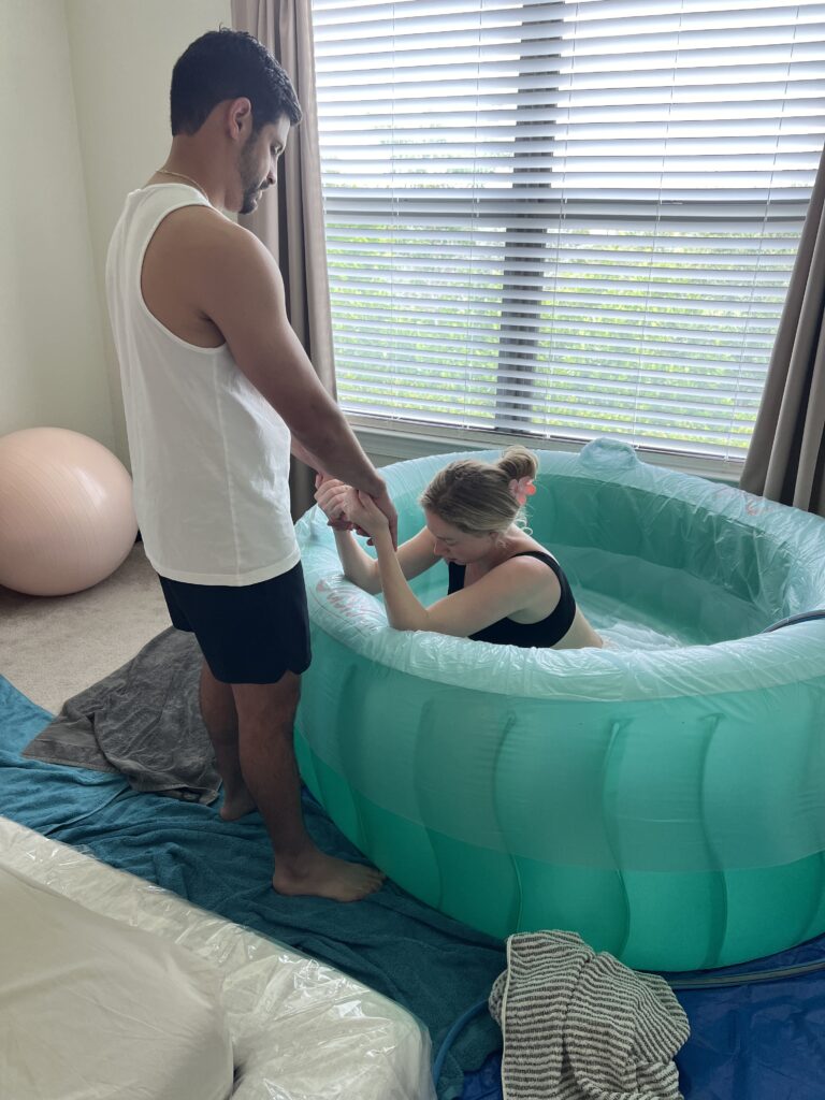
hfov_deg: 53.1
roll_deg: -0.6
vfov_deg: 67.3
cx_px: 412
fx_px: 826
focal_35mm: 26
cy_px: 550
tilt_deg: -21.1
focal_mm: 5.7
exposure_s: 1/60
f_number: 1.5
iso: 80
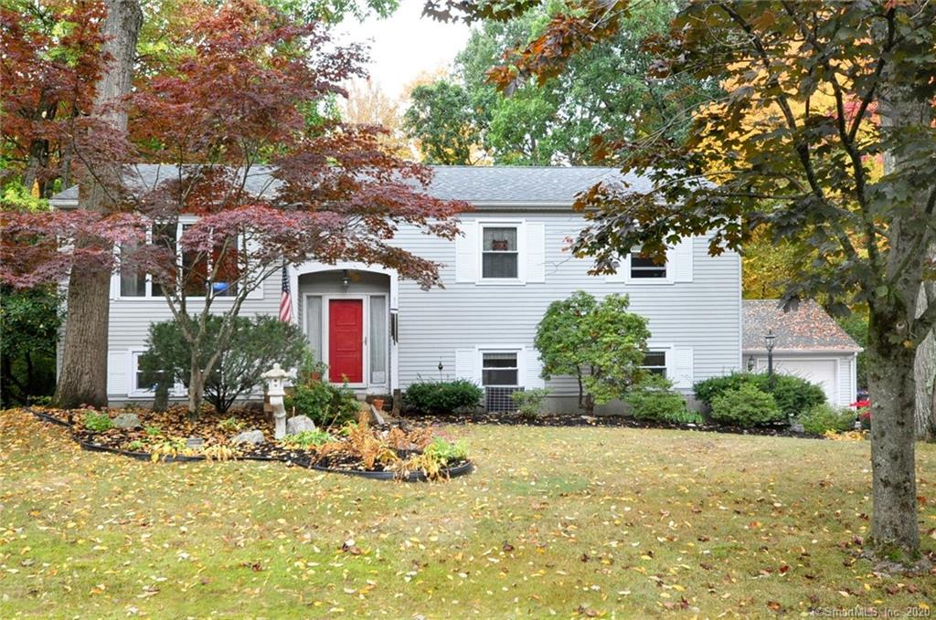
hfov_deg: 62.0
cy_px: 310
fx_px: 779
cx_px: 468
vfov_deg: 43.5
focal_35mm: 30
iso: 800
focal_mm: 20
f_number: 8
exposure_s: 1/100
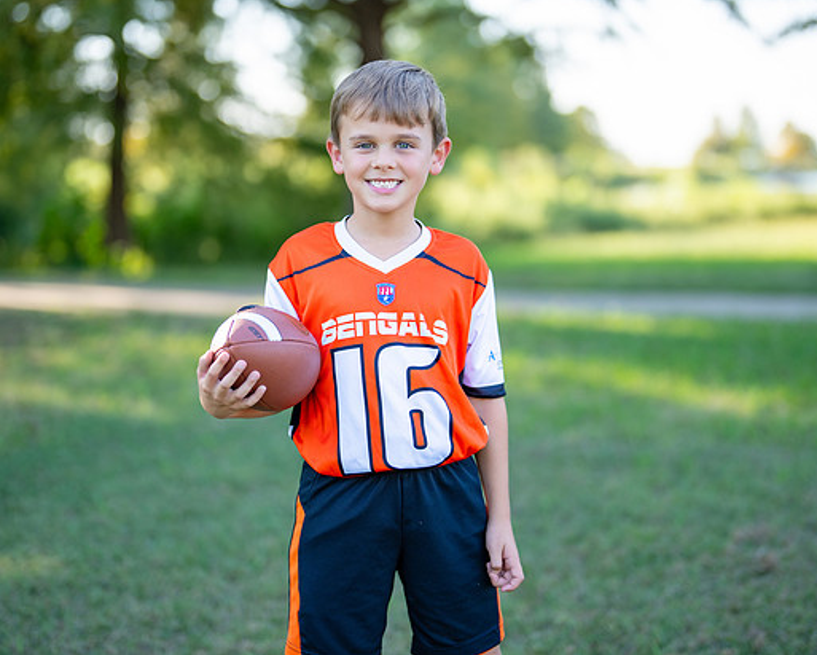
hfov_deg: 30.5
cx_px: 395
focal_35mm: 62
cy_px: 299
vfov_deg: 24.6
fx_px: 1500
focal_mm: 50
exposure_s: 1/1250
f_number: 1.2
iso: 100
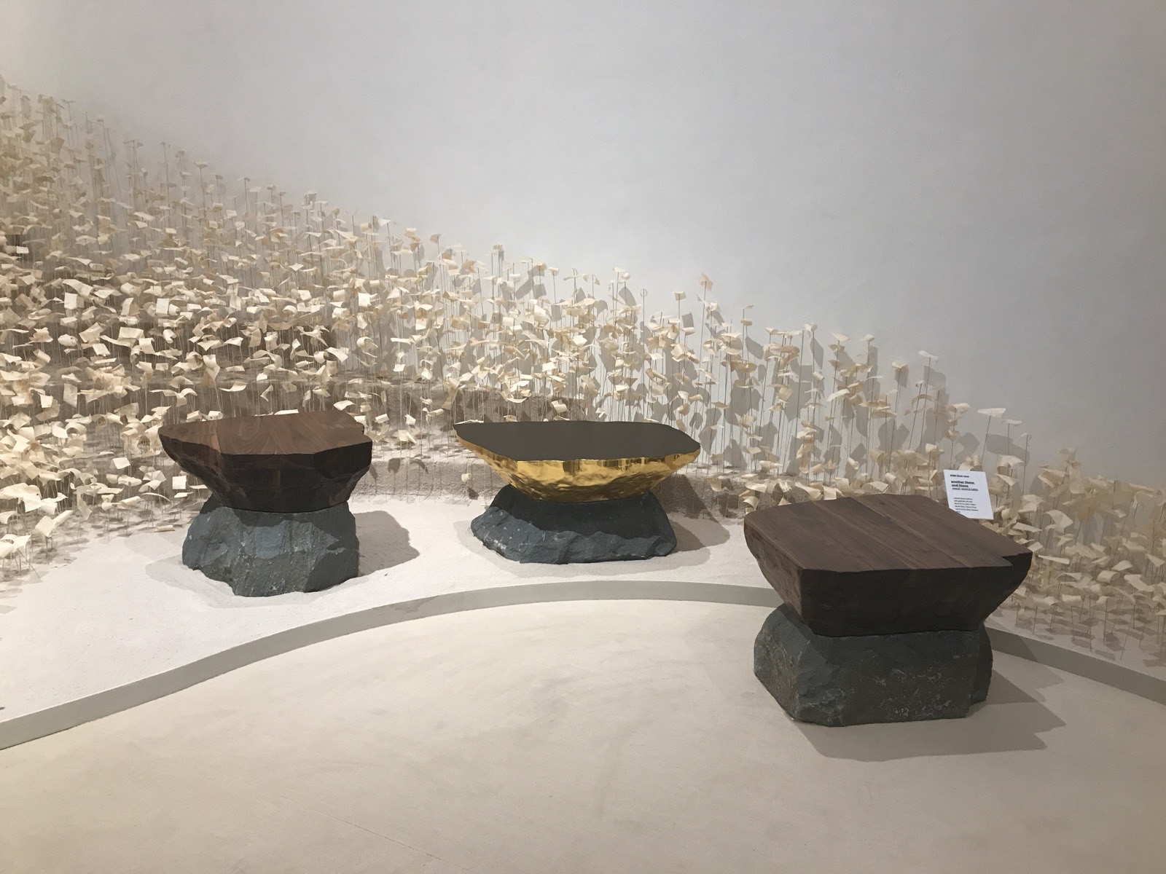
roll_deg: -1.5
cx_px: 583
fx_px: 943
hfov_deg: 63.4
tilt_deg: -11.7
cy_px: 437
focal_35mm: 28
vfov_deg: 49.7
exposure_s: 1/33
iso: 32
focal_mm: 3.99
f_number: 1.8
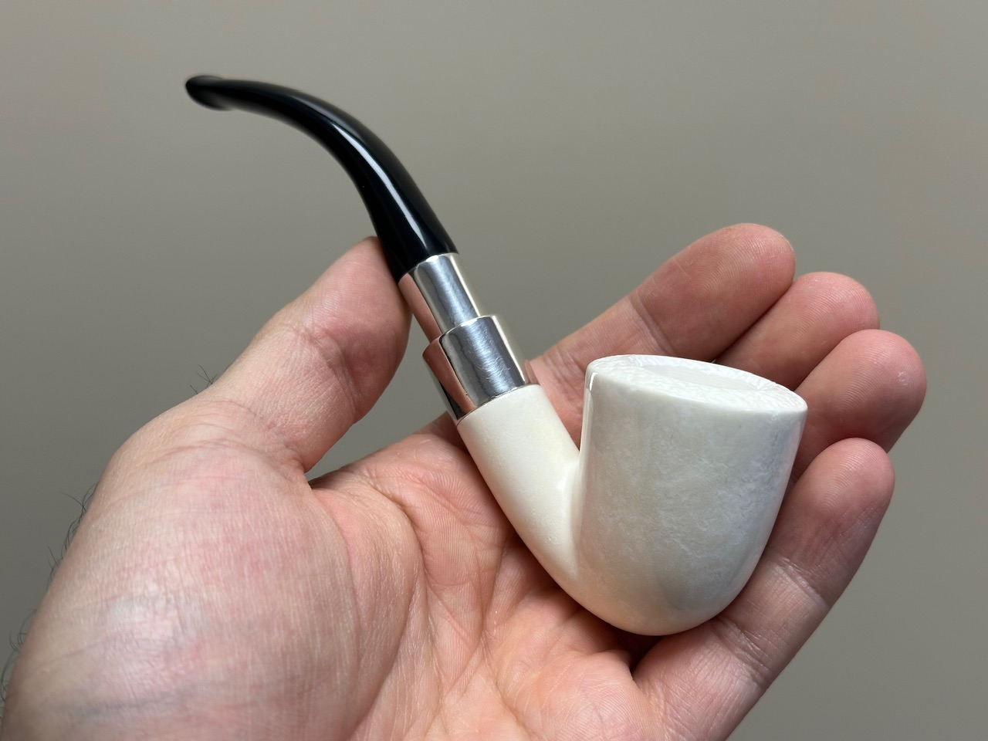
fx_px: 1370
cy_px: 370
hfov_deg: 39.7
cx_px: 494
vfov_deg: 30.3
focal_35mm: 48
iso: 64
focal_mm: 6.86
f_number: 1.78
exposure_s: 1/121
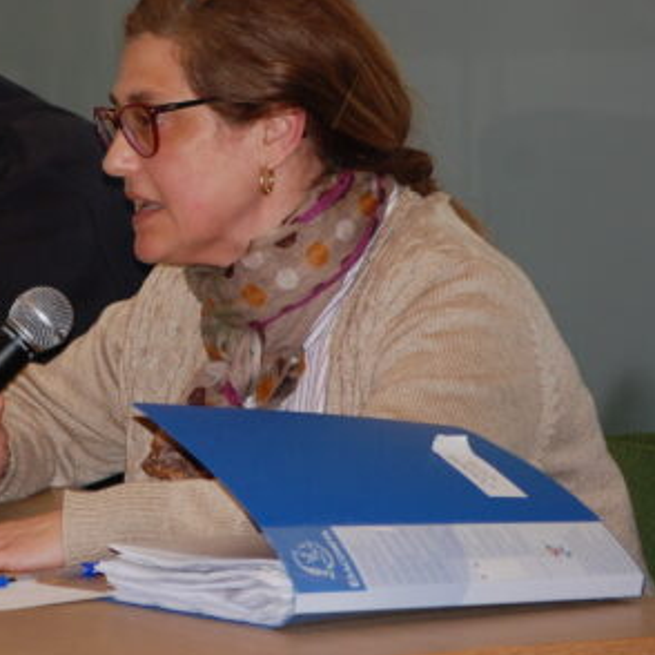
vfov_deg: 6.1
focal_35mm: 286
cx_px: -143
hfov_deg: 6.1
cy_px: 208
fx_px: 6123
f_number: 4.5
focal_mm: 86
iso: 400
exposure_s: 1/60
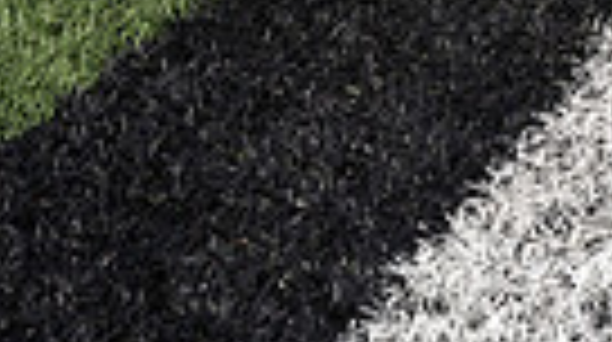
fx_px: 1912
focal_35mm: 118
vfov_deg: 8.6
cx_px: 598
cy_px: -657
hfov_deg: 17.8
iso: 100
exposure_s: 1/250
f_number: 11
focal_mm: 34
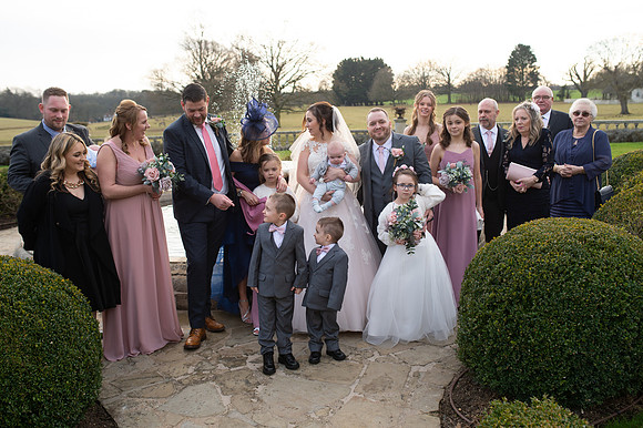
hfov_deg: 54.5
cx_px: 322
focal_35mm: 35
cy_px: 214
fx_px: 625
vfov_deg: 37.8
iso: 160
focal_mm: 35
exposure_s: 1/400
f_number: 4
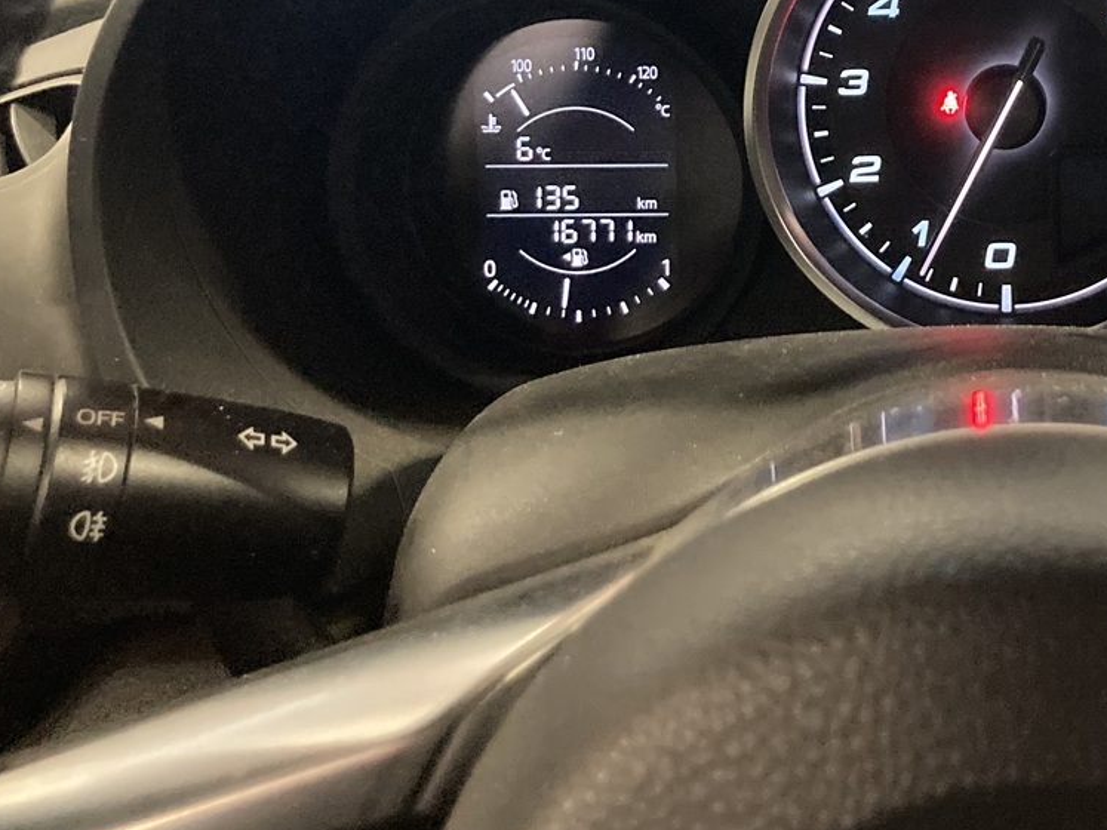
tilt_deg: -14.1
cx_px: 981
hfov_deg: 33.8
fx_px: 1727
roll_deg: -0.3
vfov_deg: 26.0
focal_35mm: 54
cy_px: 53
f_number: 1.8
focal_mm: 3.99
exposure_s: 1/29
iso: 640
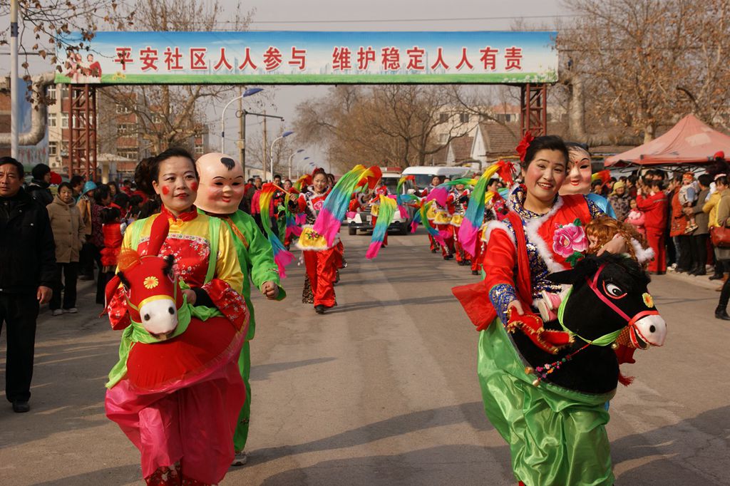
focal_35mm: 52
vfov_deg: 25.7
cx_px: 365
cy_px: 243
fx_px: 1064
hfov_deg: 37.9
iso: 100
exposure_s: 1/640
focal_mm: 35
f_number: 5
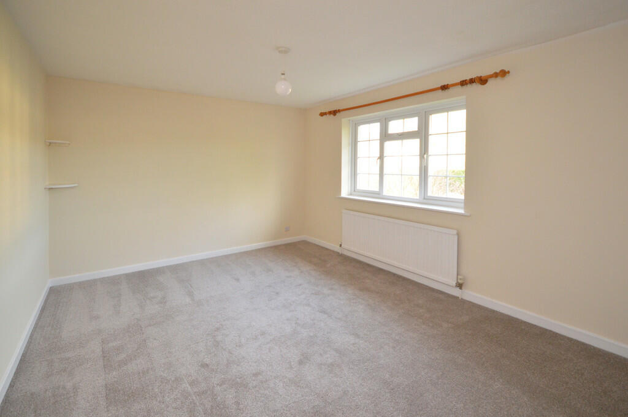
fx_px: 261
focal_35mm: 15
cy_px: 208
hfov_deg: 100.4
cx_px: 314
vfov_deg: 77.2
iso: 800
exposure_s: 1/60
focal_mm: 10
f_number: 3.5
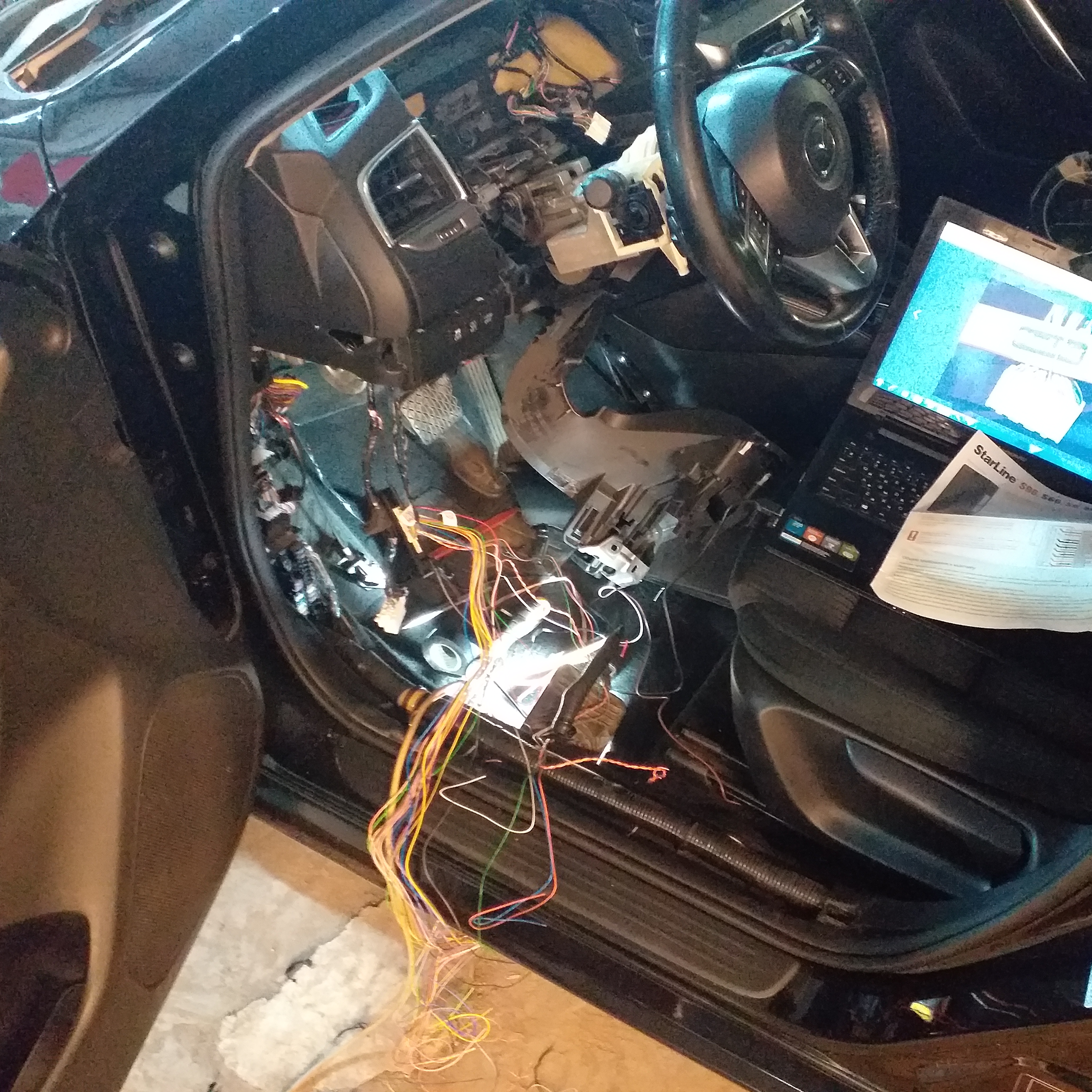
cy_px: 548
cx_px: 651
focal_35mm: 32
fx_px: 1142
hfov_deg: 50.8
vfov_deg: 51.1
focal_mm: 3.6
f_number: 1.9
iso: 800
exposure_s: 1/17
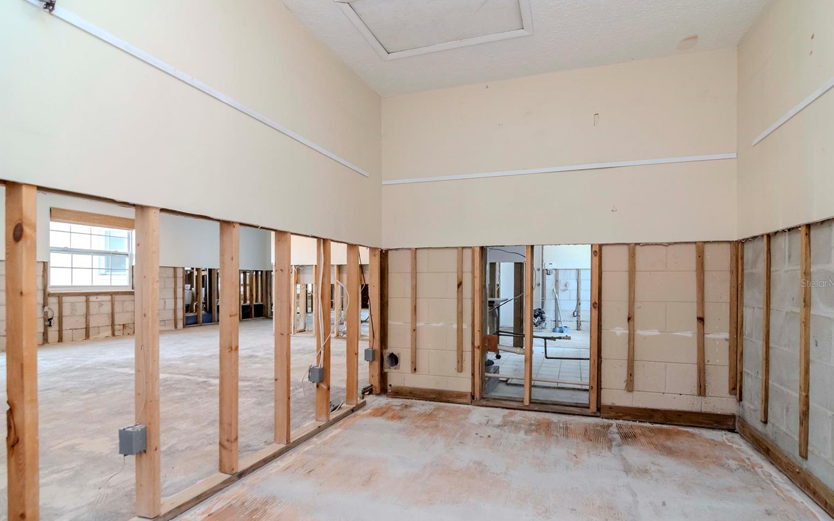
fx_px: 399
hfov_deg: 92.6
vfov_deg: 66.3
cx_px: 414
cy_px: 283
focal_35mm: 18
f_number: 6.3
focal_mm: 11
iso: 1000
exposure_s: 1/60
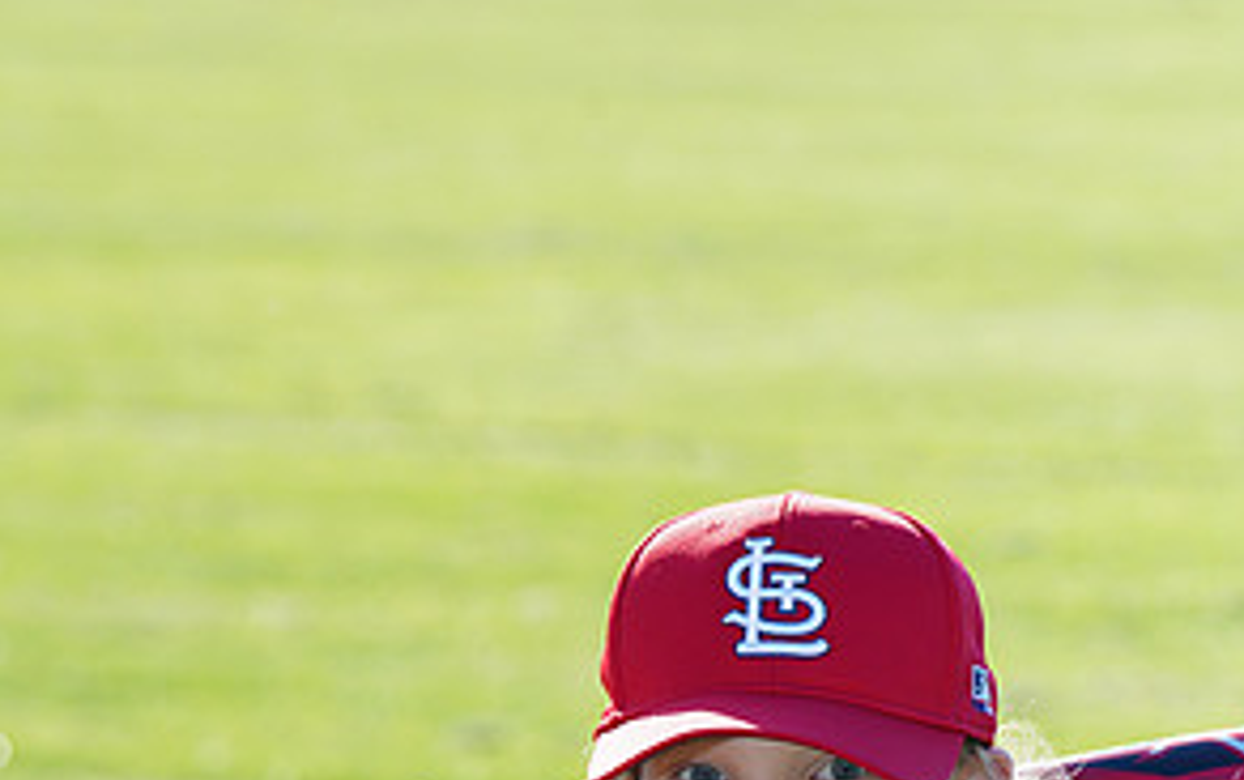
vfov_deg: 4.0
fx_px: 11264
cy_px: 1049
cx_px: 820
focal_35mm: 332
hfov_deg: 6.3
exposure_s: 1/200
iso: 200
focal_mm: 164
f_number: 8
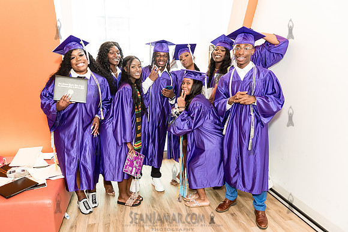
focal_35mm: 26
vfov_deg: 50.0
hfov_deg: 69.8
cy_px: 120
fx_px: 249
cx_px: 162
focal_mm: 24
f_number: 3.5
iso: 2000
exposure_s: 1/200
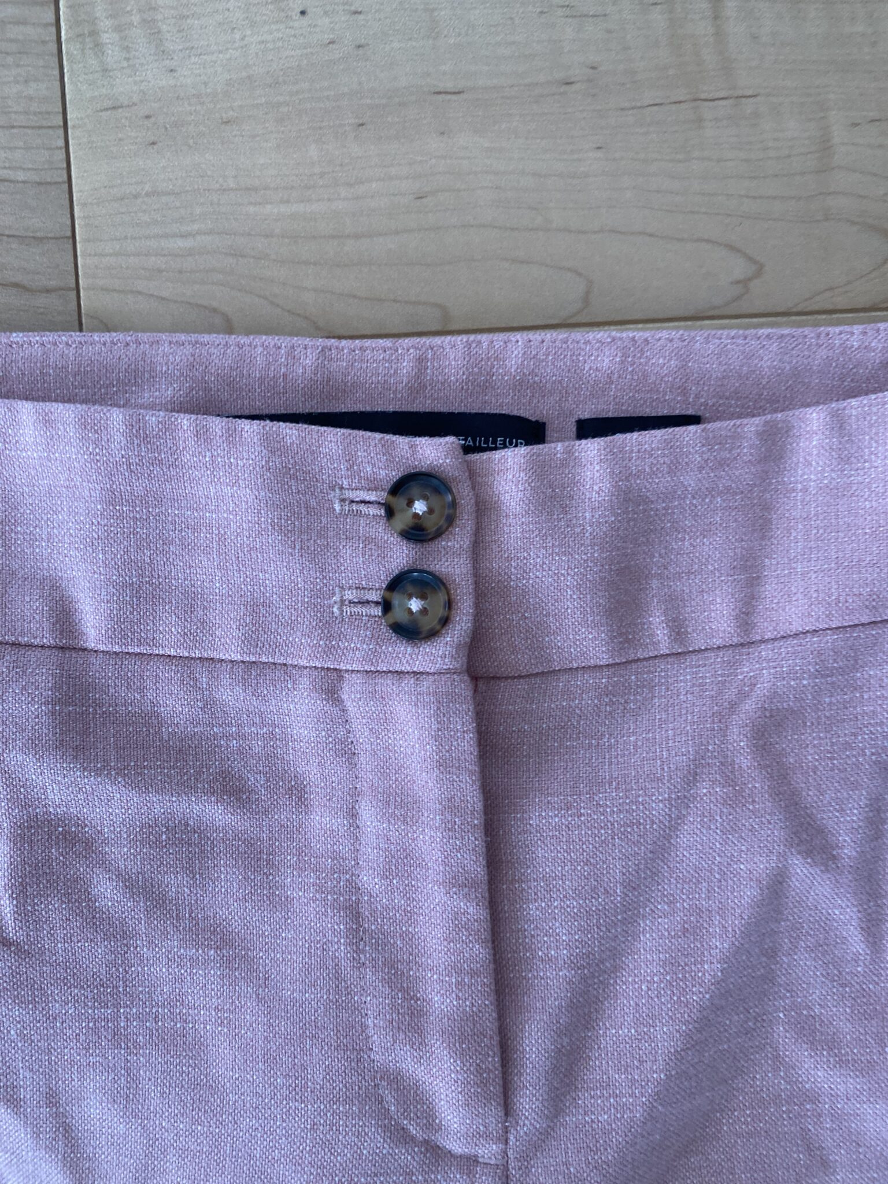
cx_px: 444
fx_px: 889
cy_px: 592
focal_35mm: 26
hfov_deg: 53.1
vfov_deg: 67.3
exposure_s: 1/60
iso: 160
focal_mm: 4.25
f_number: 1.8
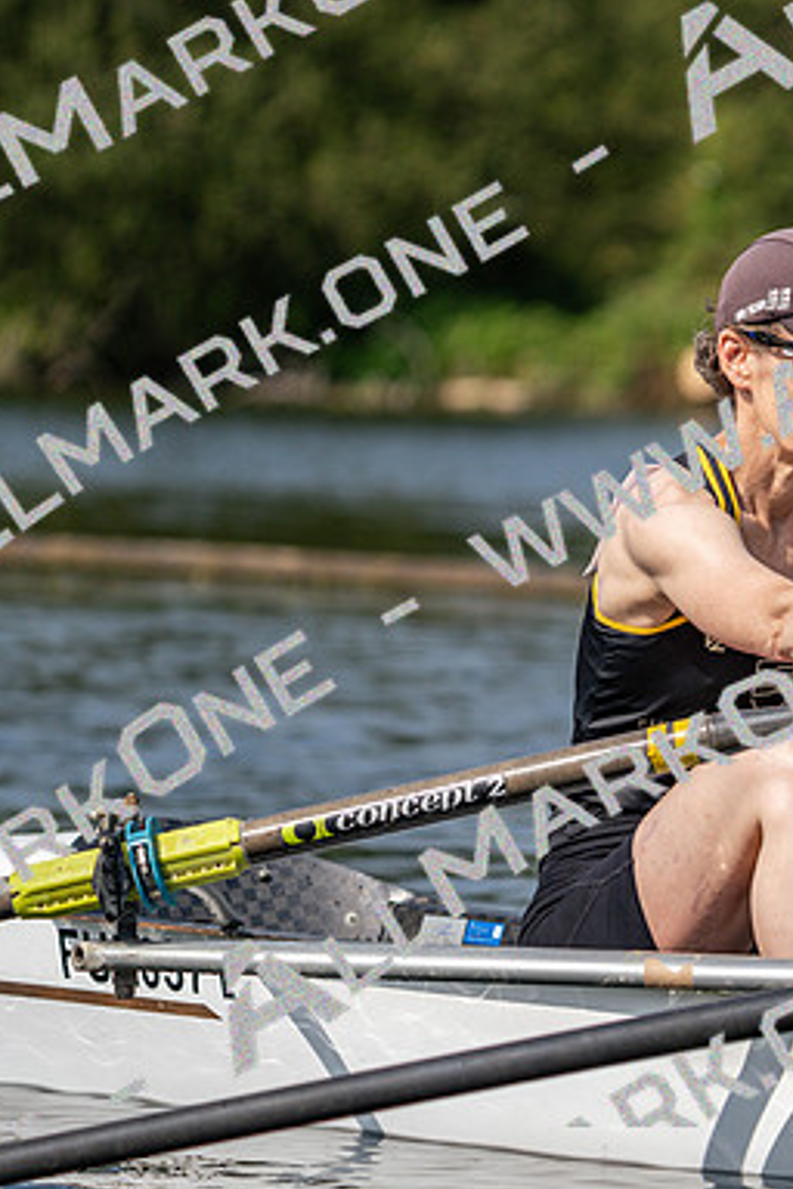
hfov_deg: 3.8
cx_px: 852
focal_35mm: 364
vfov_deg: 5.7
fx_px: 12026
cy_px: 596
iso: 160
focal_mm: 241
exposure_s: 1/1600
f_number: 5.6
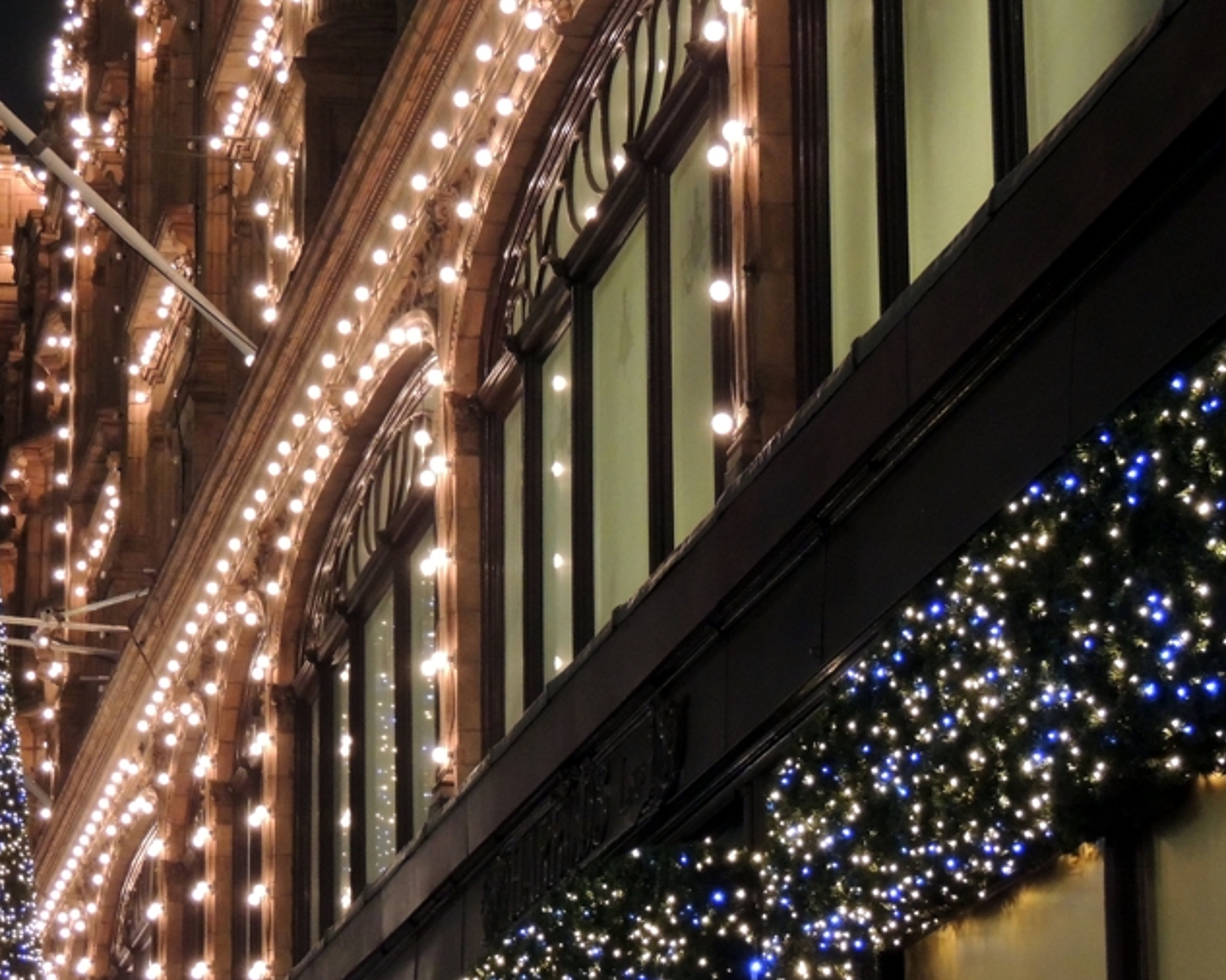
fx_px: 4643
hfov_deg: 15.0
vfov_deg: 12.0
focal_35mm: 128
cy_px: 520
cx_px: 407
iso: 800
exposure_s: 1/10
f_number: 4.1
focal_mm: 16
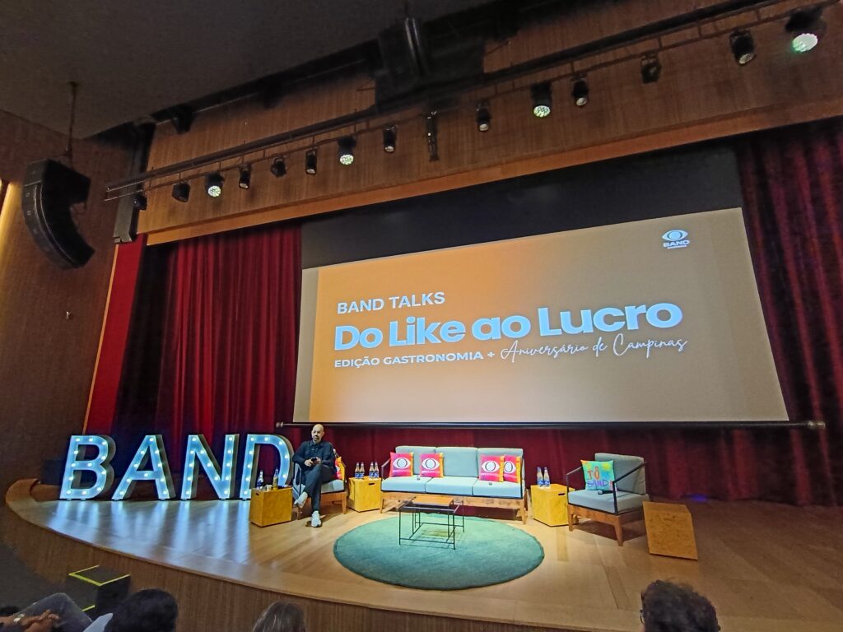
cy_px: 316
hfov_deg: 106.2
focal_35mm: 13
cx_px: 422
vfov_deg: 89.9
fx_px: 317
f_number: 2.2
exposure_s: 1/40
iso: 895
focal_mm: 1.64
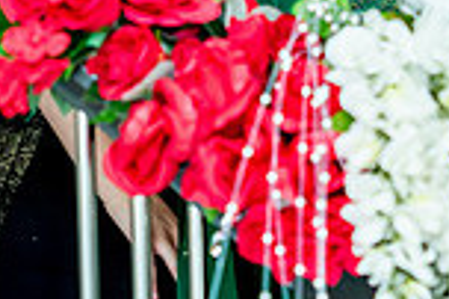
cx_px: 213
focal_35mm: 191
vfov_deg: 7.0
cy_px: -179
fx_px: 2380
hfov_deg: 10.8
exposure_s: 1/200
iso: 1000
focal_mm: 50
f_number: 2
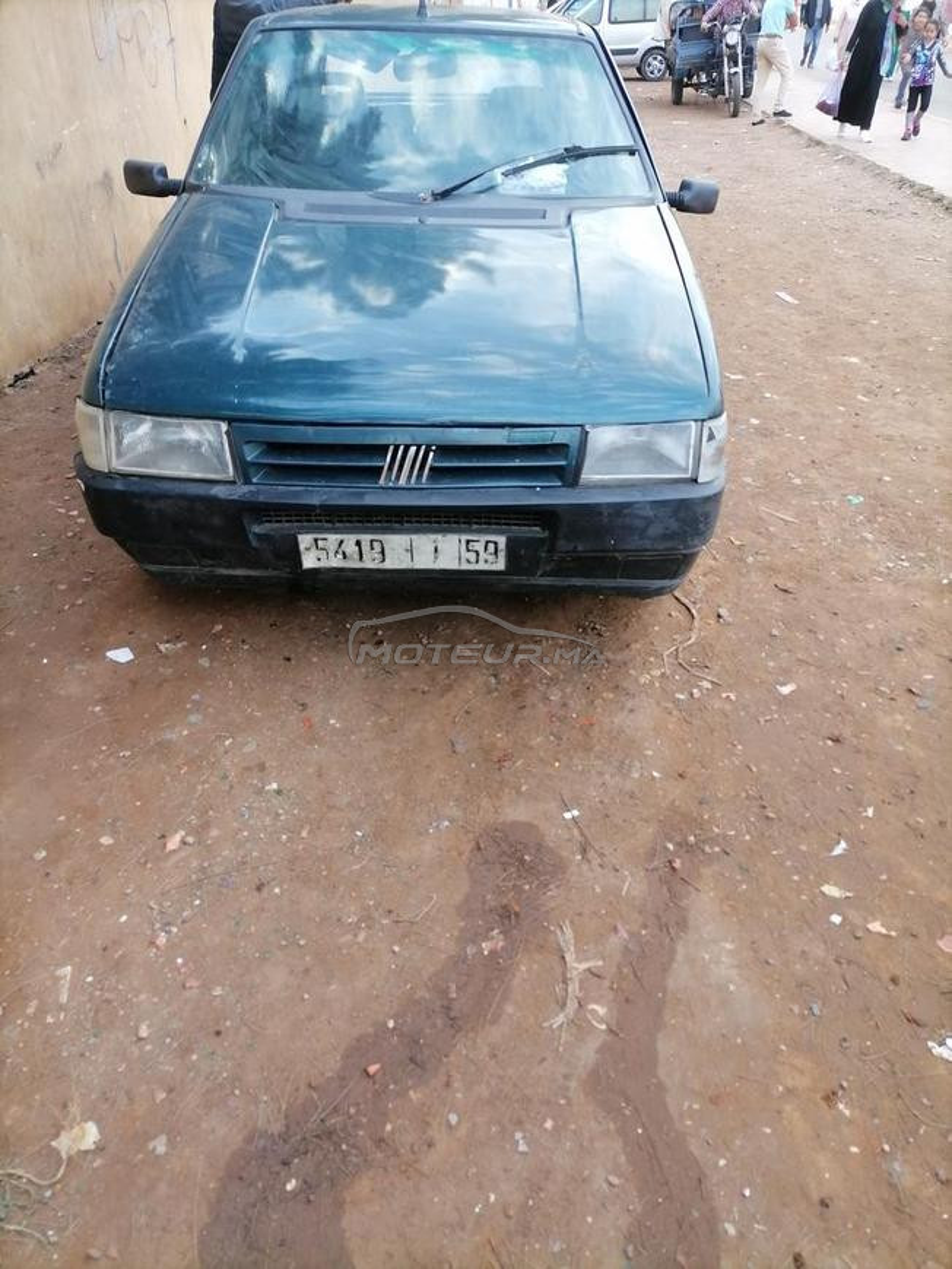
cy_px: 634
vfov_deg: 65.3
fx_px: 990
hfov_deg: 51.4
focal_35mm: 27
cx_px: 476
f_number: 1.8
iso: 80
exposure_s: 1/33.3
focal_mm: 5.4
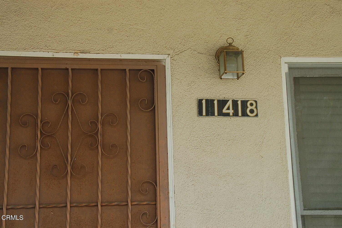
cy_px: 114
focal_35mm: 57
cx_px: 171
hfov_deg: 35.1
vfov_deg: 23.7
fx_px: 541
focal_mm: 38
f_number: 6.3
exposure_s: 1/160
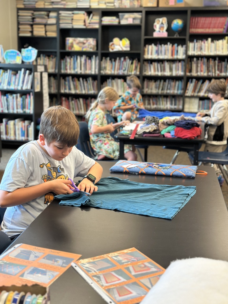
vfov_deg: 39.7
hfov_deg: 30.3
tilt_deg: -11.7
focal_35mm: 48
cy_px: 152
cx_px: 114
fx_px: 422
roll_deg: -1.4
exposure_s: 1/60
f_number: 1.78
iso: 250
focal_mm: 6.86
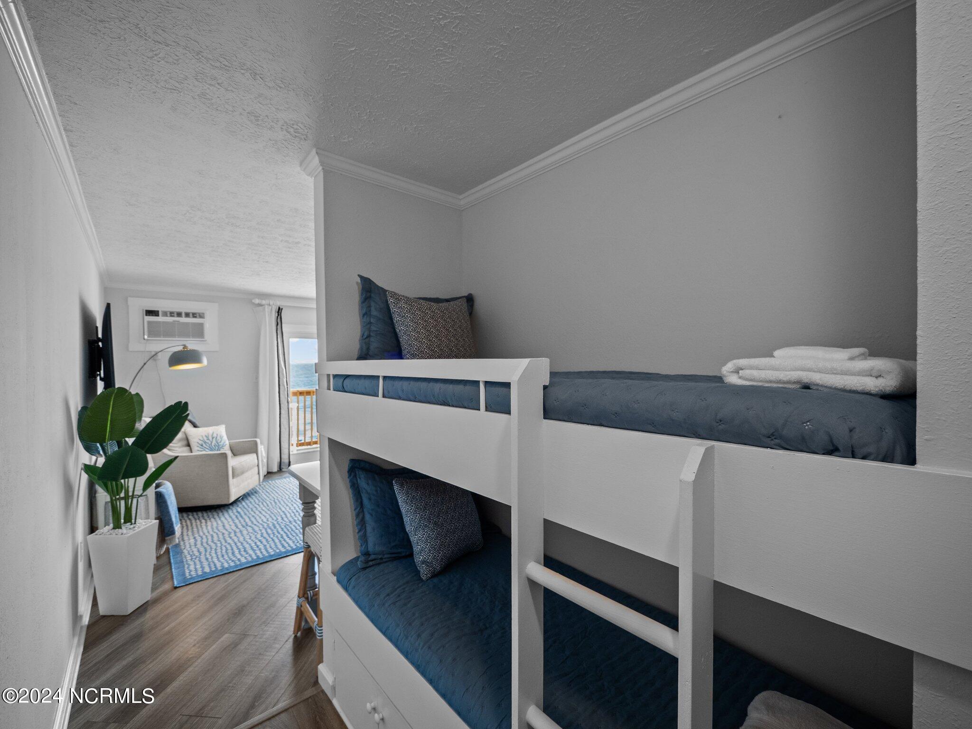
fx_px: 393
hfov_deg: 102.1
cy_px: 364
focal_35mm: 14
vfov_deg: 85.7
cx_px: 486
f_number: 4
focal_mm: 7
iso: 400
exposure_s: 1/20
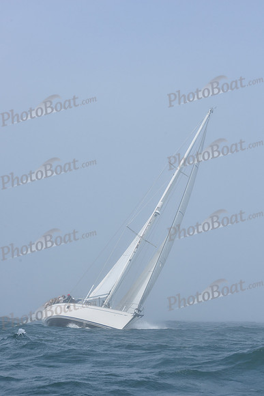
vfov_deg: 21.5
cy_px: 198
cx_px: 132
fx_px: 1044
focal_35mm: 95
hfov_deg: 14.4
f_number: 10
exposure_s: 1/800
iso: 320
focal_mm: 95
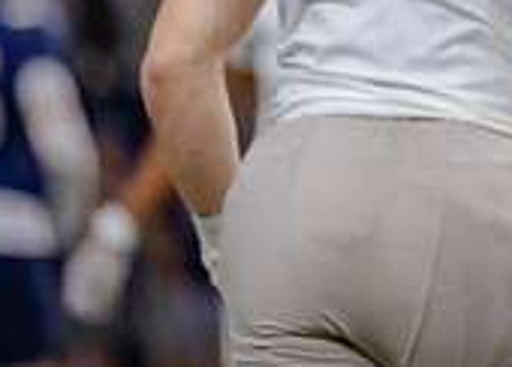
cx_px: 948
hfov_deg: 2.4
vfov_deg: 1.7
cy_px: -266
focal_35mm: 849
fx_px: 12365
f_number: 2.8
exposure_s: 1/1250
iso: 3200
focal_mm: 200
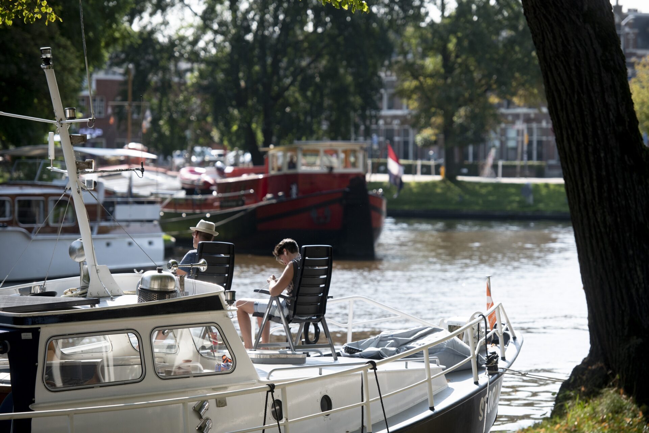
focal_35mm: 140
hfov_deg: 14.7
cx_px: 324
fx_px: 2524
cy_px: 216
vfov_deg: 9.8
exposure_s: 1/2500
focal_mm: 140
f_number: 3.5
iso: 200
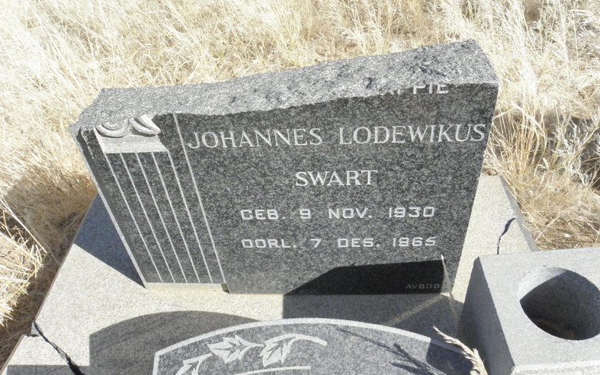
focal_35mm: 28
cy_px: 169
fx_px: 458
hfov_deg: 66.5
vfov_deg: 44.5
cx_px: 296
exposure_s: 1/500
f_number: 6.3
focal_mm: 4.6
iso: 200
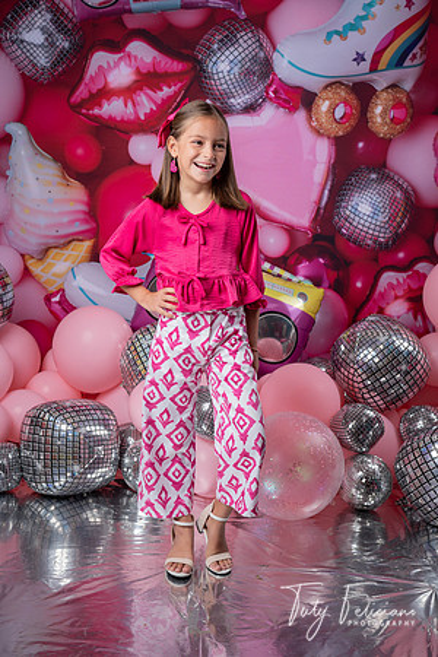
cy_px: 328
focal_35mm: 50
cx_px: 219
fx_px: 912
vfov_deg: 39.6
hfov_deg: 27.0
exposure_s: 1/100
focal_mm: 50
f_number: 4.5
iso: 100
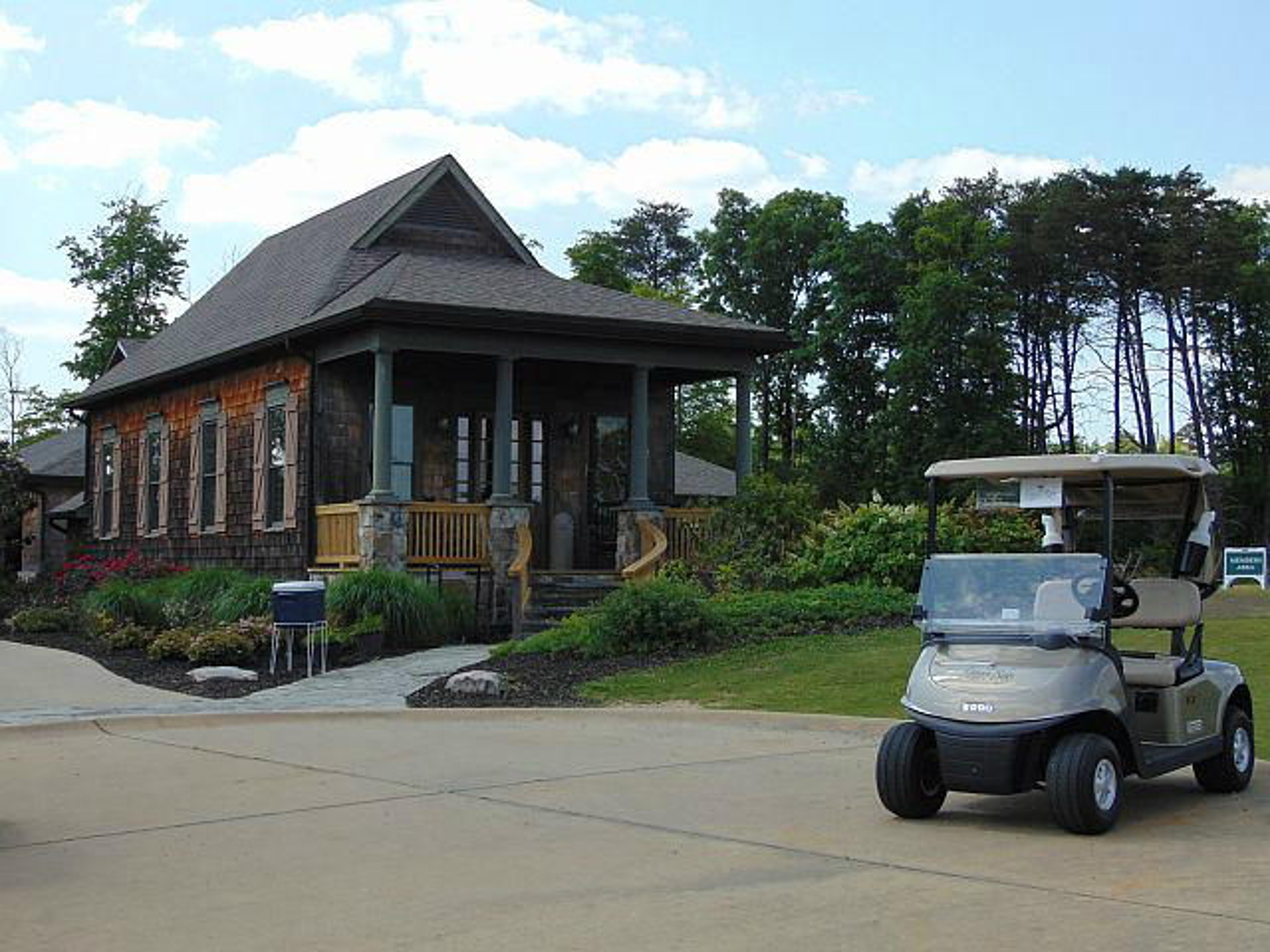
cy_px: 476
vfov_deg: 29.1
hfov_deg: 38.2
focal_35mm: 50
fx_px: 1834
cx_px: 635
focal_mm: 9
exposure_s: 1/640
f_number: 3.5
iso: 80
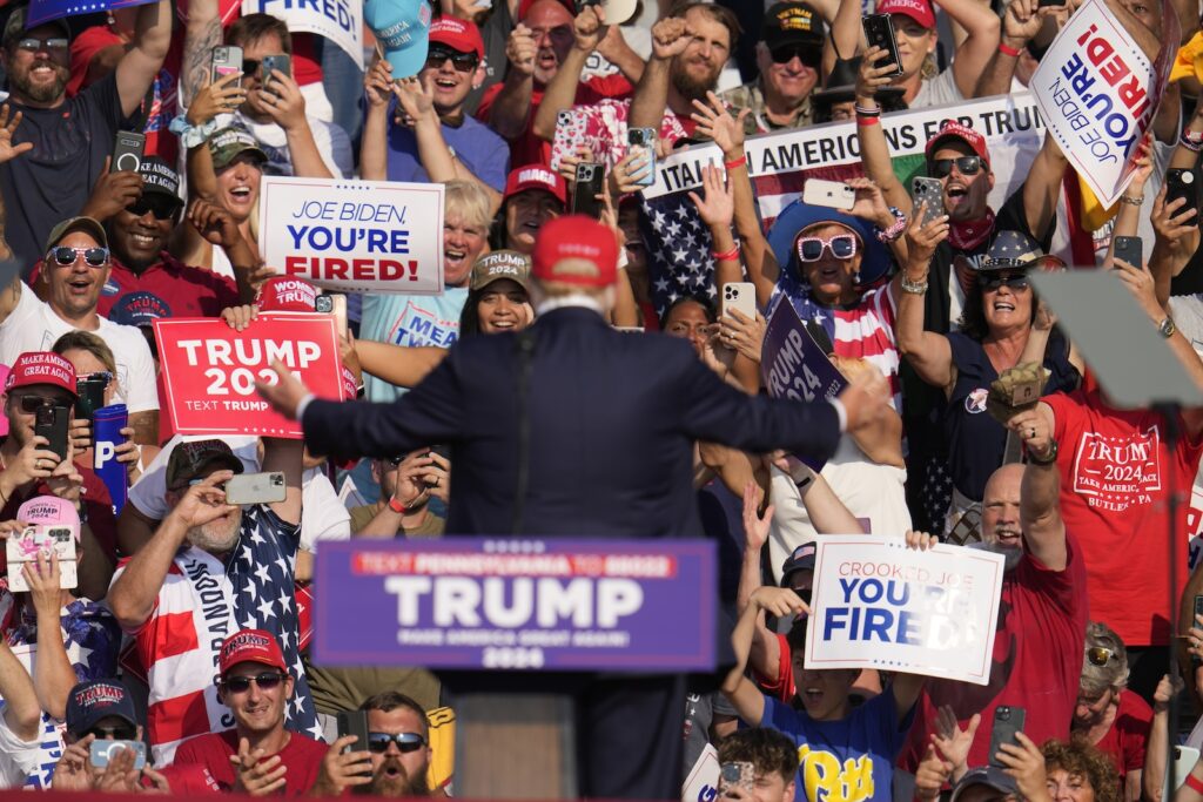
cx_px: 602
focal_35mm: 560
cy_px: 401
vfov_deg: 2.5
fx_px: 18715
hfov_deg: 3.7
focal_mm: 560
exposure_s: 1/1000
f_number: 5
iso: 100
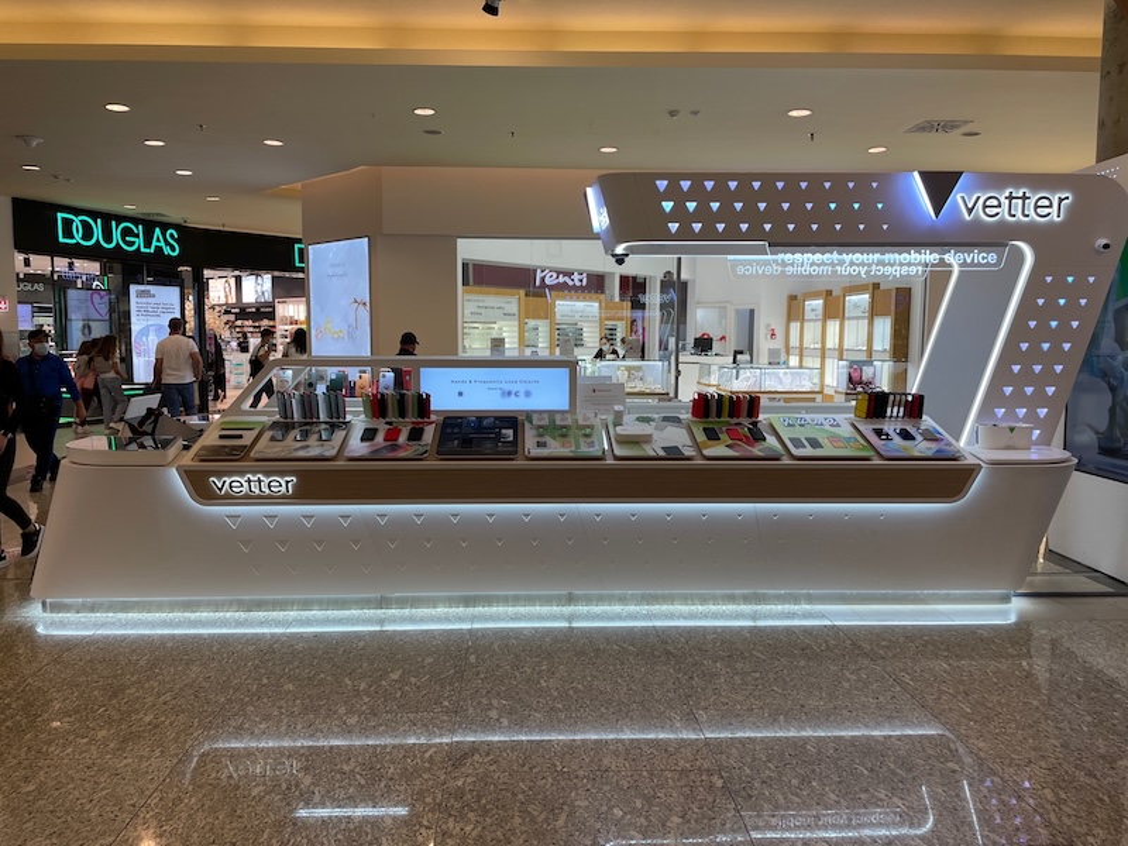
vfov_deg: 53.1
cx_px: 564
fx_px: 847
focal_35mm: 26
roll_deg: -0.6
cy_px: 423
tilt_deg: -6.0
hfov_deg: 67.3
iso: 40
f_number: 1.6
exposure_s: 1/100
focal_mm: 4.2
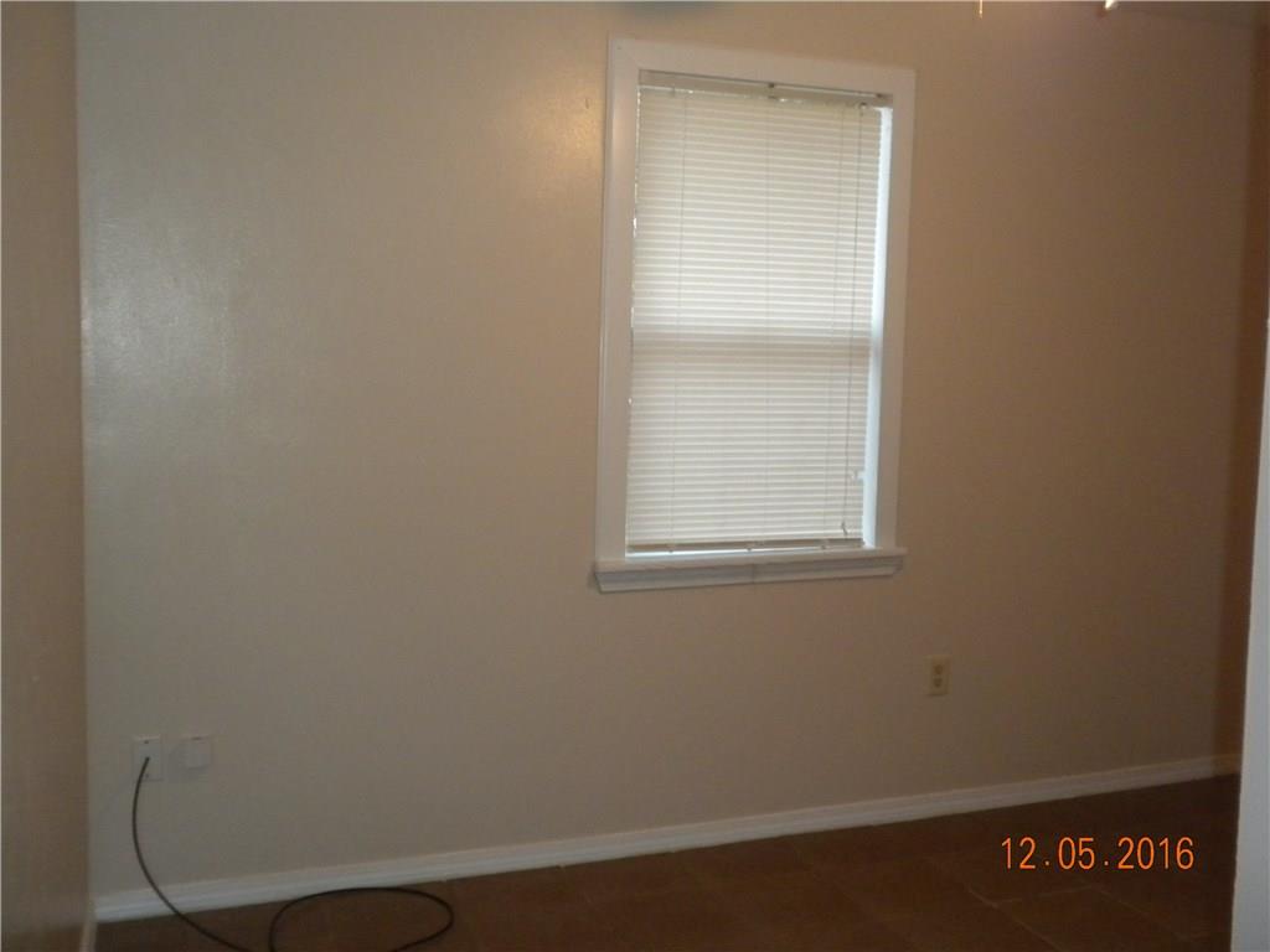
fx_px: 1357
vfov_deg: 38.7
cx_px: 635
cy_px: 476
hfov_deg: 50.1
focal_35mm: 37
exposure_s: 1/30
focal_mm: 6.6
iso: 400
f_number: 3.5
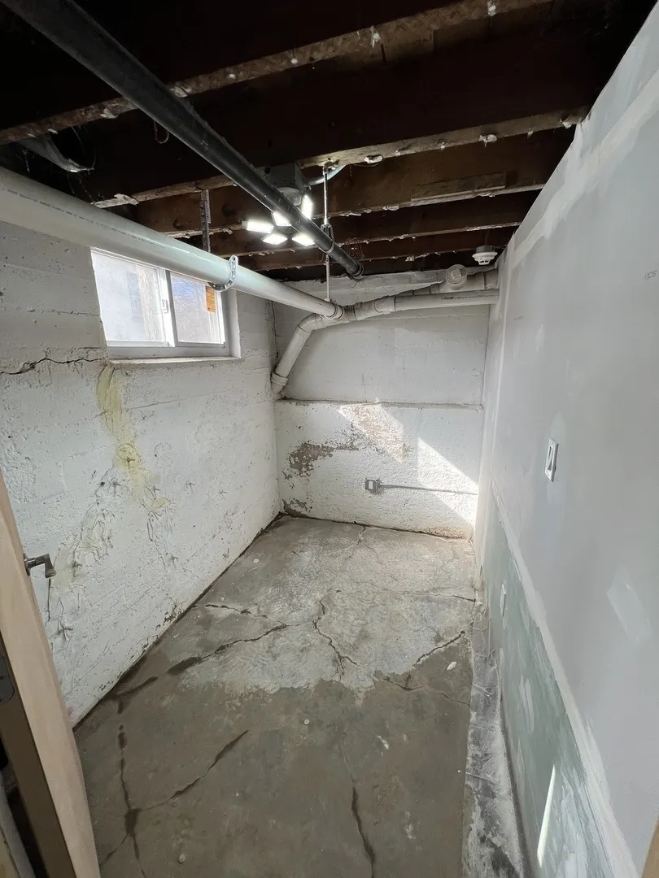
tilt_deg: -13.2
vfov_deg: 106.2
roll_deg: +1.9
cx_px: 330
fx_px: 330
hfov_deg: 89.9
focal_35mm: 13
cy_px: 439
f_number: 1.8
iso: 32
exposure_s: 1/120
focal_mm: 1.57
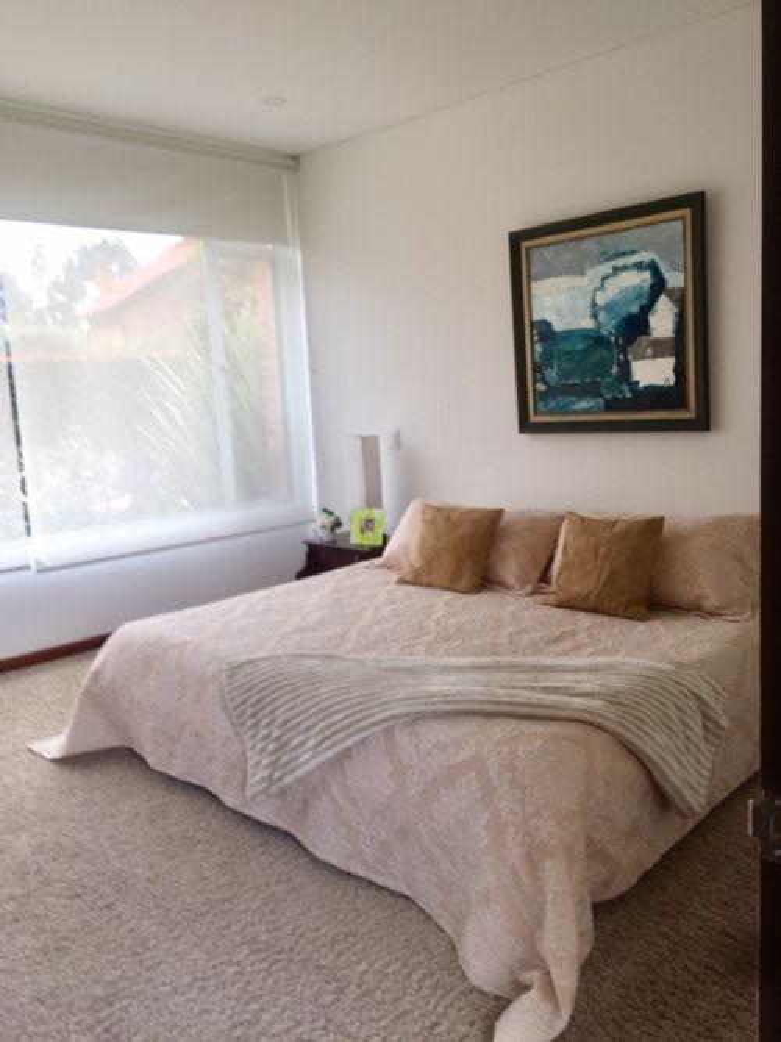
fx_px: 873
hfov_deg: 48.2
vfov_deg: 61.7
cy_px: 521
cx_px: 390
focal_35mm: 29
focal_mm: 4.15
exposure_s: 1/60
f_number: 2.2
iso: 32
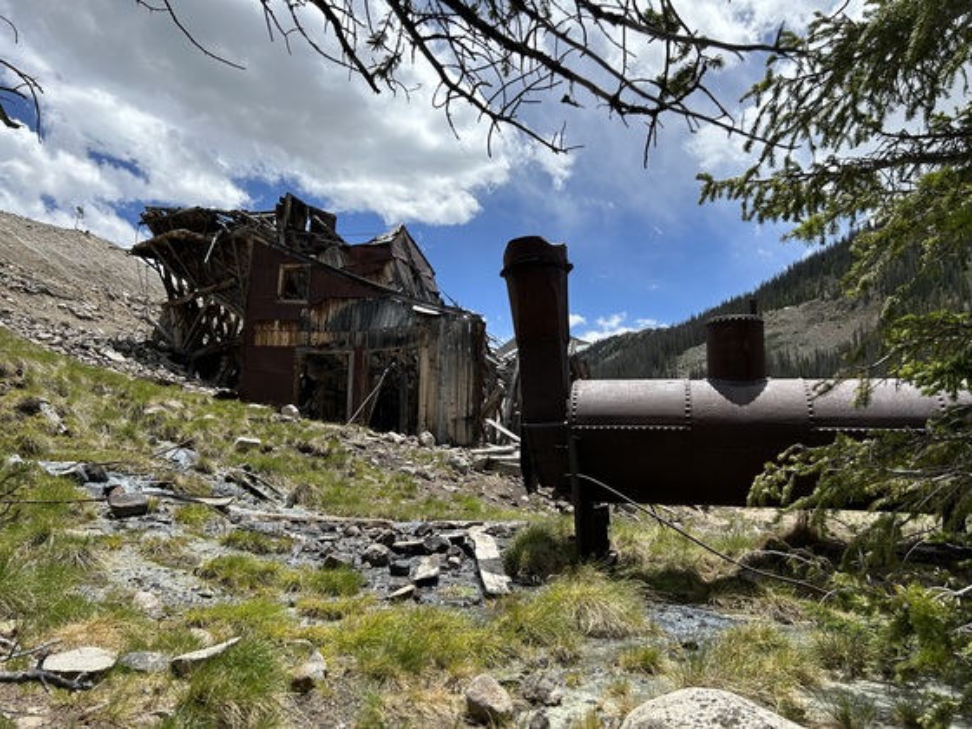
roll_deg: +1.7
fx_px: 730
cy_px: 364
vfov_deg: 53.1
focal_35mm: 26
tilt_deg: +9.2
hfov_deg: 67.3
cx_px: 486
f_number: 1.5
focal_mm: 5.7
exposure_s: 1/4831
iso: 50
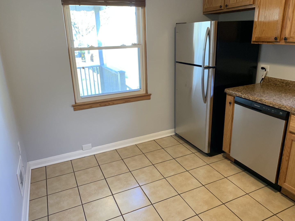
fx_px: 222
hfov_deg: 67.3
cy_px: 110
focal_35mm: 26
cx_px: 148
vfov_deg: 53.1
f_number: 1.8
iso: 80
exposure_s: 1/60
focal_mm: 4.25
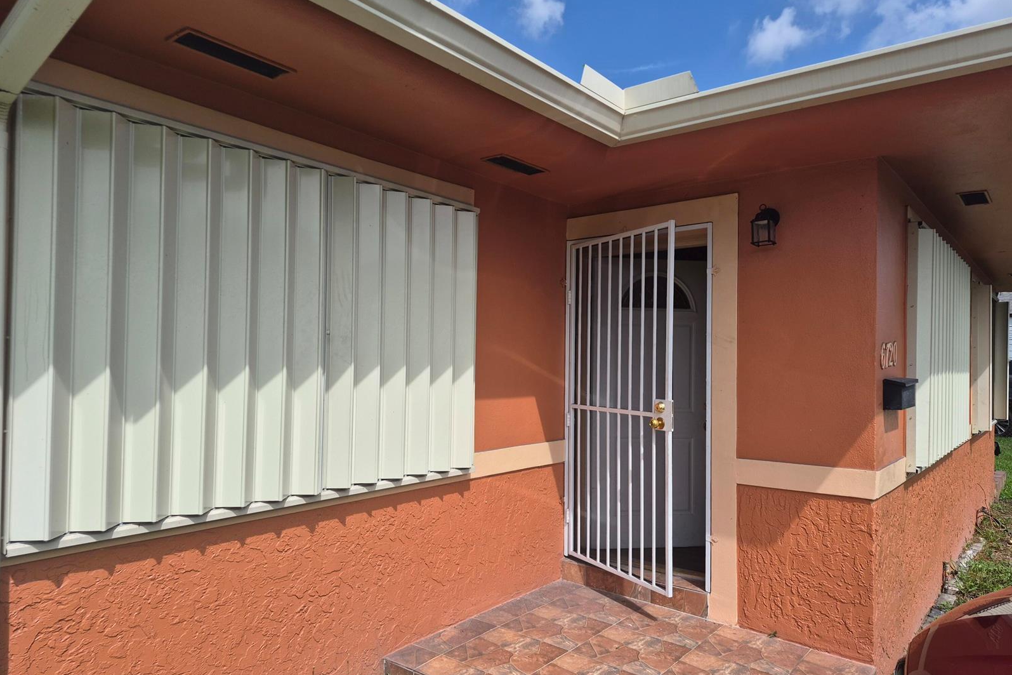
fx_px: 675
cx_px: 506
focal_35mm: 24
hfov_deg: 73.7
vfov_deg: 53.1
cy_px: 349
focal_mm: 5.4
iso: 80
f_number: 1.8
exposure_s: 1/5696
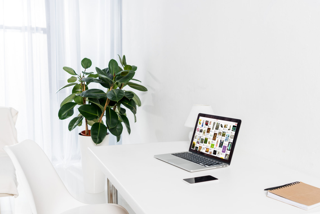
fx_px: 356
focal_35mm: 40
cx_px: 140
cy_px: 133
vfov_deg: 33.3
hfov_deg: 48.3
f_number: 5
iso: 100
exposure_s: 1/160
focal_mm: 31
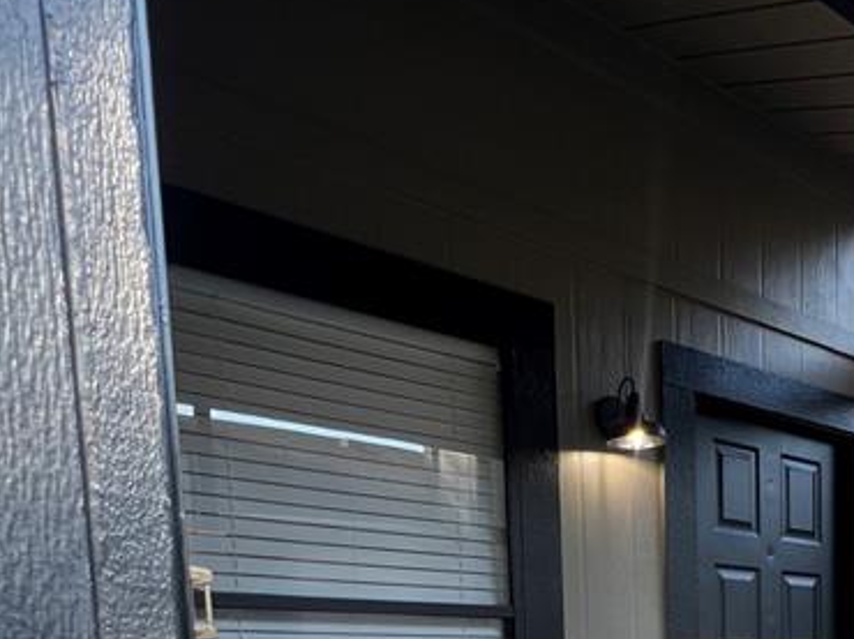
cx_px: 773
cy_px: 777
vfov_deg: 32.4
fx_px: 888
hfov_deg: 46.3
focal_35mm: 36
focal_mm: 1.57
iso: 64
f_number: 1.8
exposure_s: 1/99
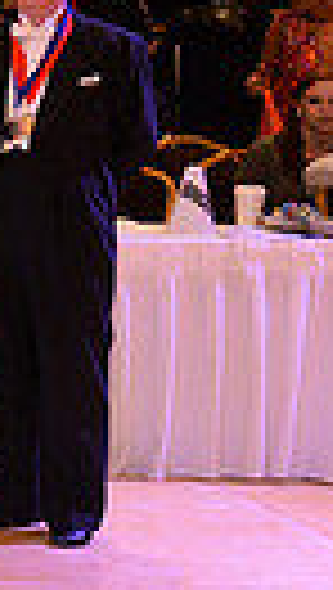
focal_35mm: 148
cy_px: 160
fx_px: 2316
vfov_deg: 14.5
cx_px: -958
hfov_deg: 6.7
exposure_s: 1/250
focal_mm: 32
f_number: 5
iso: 2000
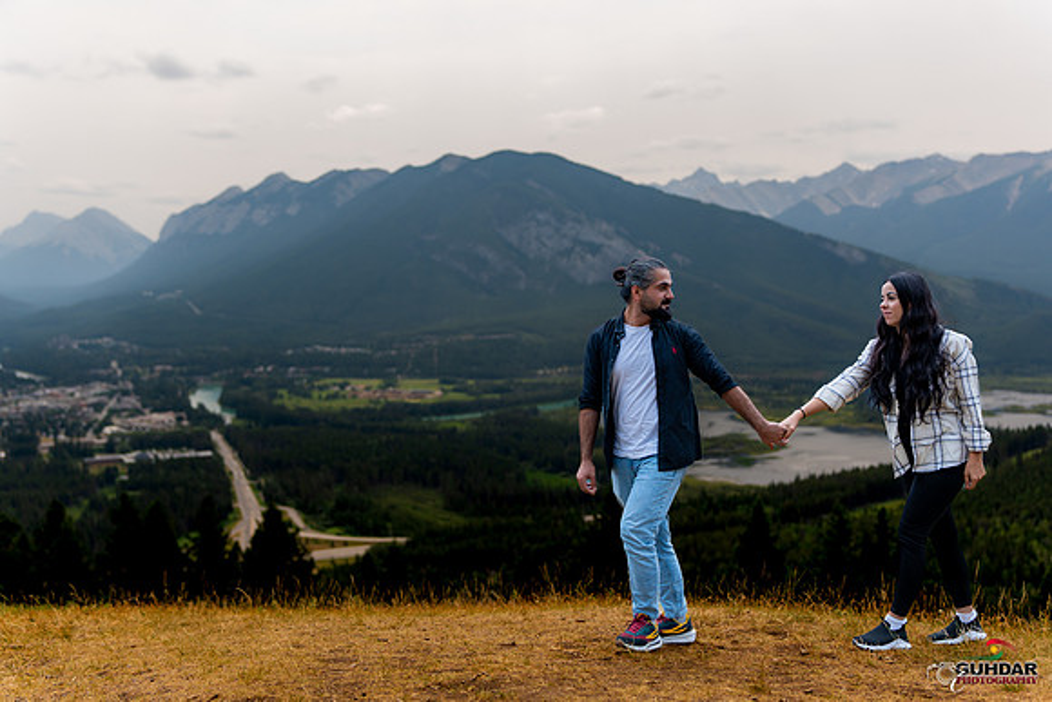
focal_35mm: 35
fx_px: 1023
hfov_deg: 54.4
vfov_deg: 37.9
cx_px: 526
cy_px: 351
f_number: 2
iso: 200
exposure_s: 1/5000
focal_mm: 35
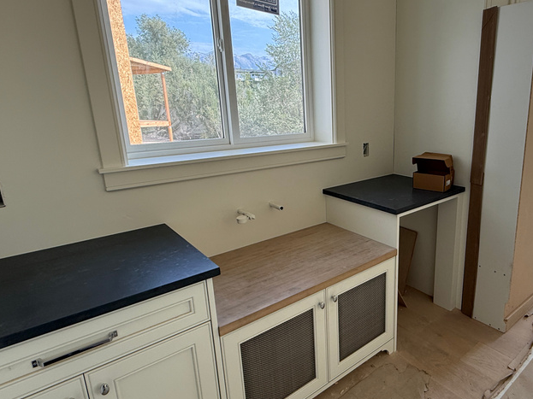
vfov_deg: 58.8
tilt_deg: -13.3
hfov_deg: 71.3
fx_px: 354
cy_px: 191
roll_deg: +0.0
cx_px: 364
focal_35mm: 23
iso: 64
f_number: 2.2
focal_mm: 2.22
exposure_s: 1/183
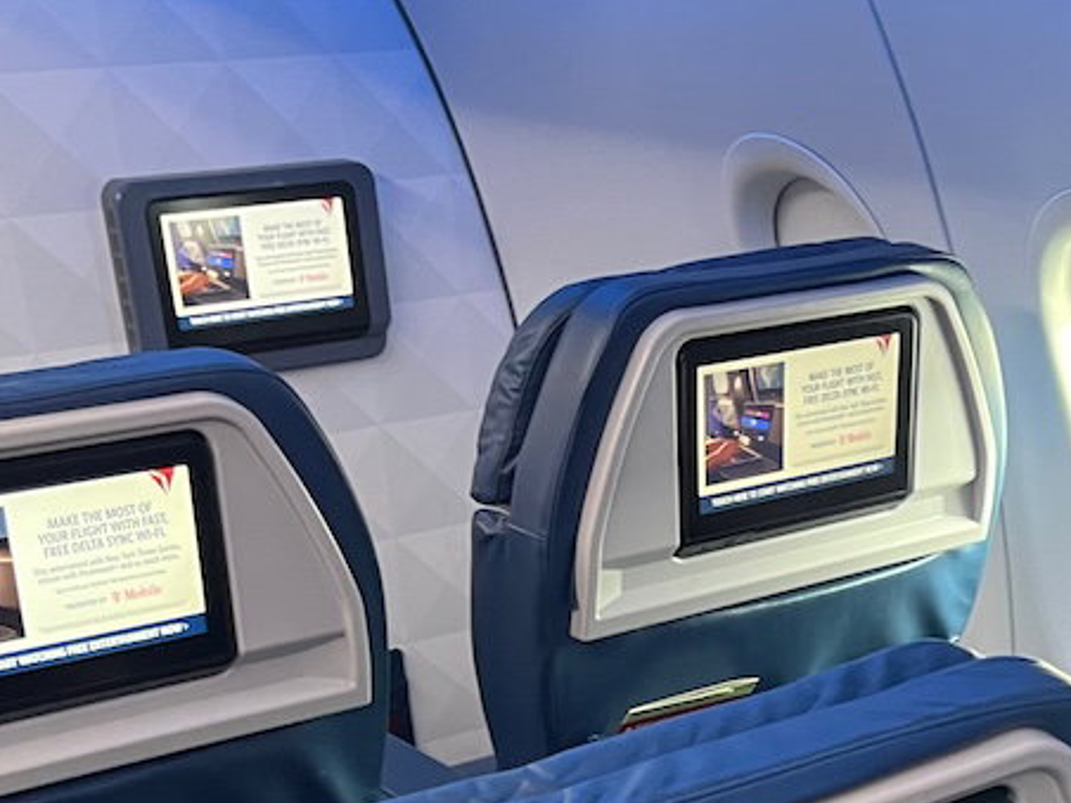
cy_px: 1021
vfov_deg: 19.7
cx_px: 948
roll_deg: +1.0
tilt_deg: -27.5
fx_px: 2135
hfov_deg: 27.2
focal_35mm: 69
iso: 500
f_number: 1.5
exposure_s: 1/57
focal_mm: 5.7
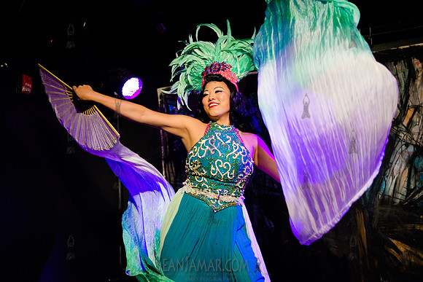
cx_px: 212
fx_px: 411
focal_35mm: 35
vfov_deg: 37.9
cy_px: 141
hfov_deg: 54.4
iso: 3200
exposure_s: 1/500
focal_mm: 35
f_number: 2
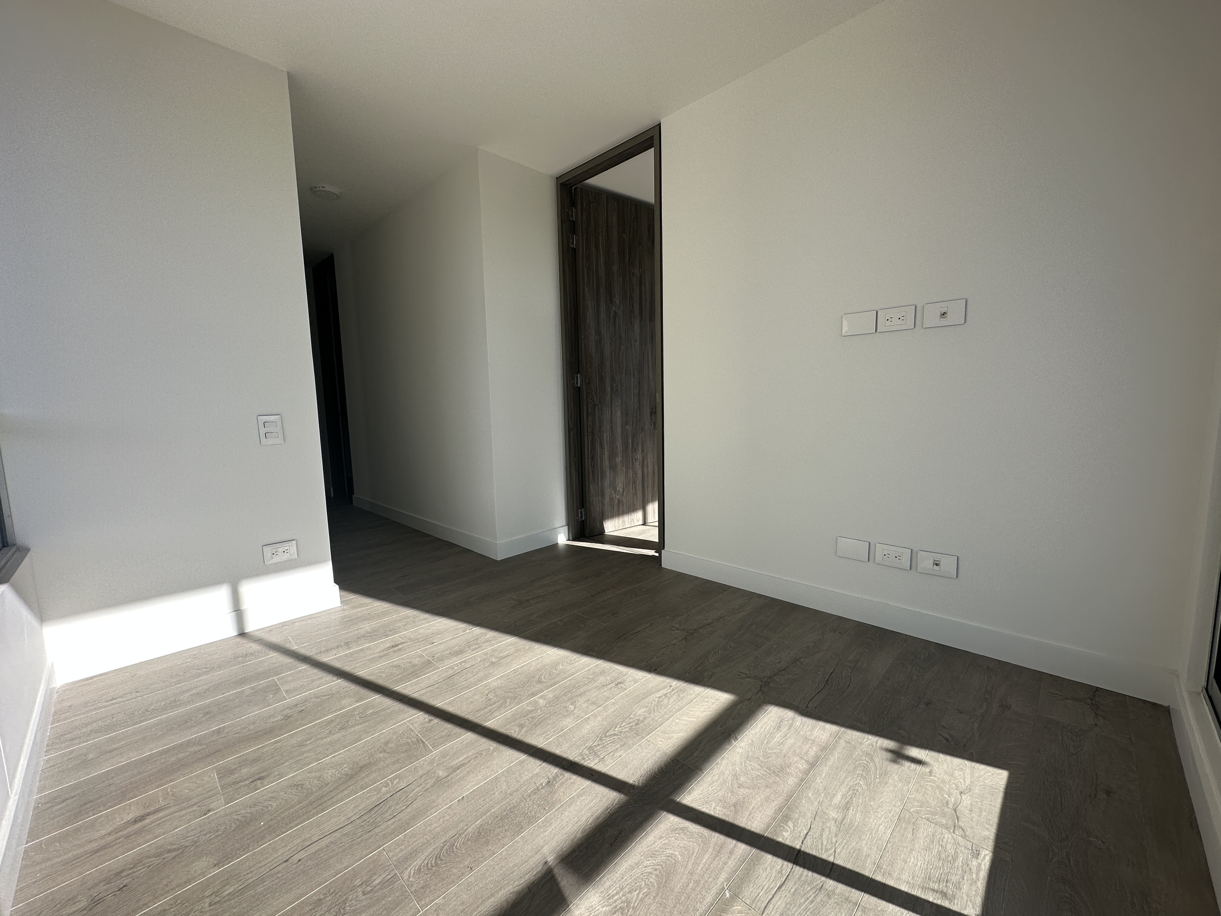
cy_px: 458
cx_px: 610
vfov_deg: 85.7
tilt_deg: -6.9
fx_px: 494
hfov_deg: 102.1
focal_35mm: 14
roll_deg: +1.1
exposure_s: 1/749
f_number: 2.2
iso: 40
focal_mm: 2.22
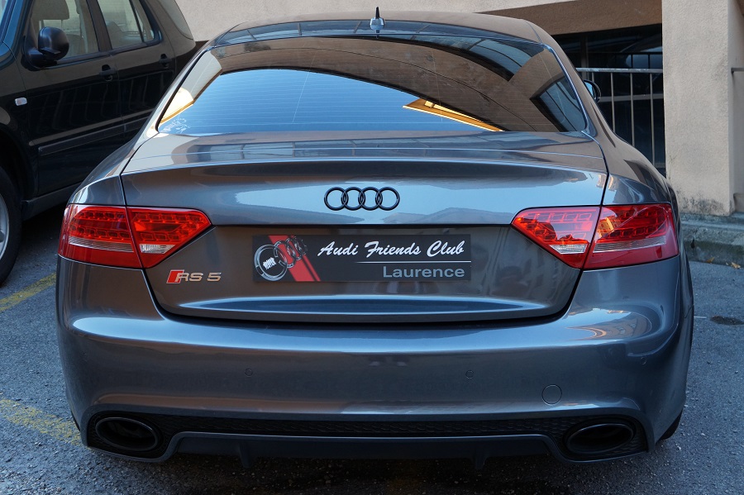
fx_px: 991
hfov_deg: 41.1
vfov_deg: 28.0
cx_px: 372
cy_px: 248
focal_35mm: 48
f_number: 4.5
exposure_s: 1/160
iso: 500
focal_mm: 32
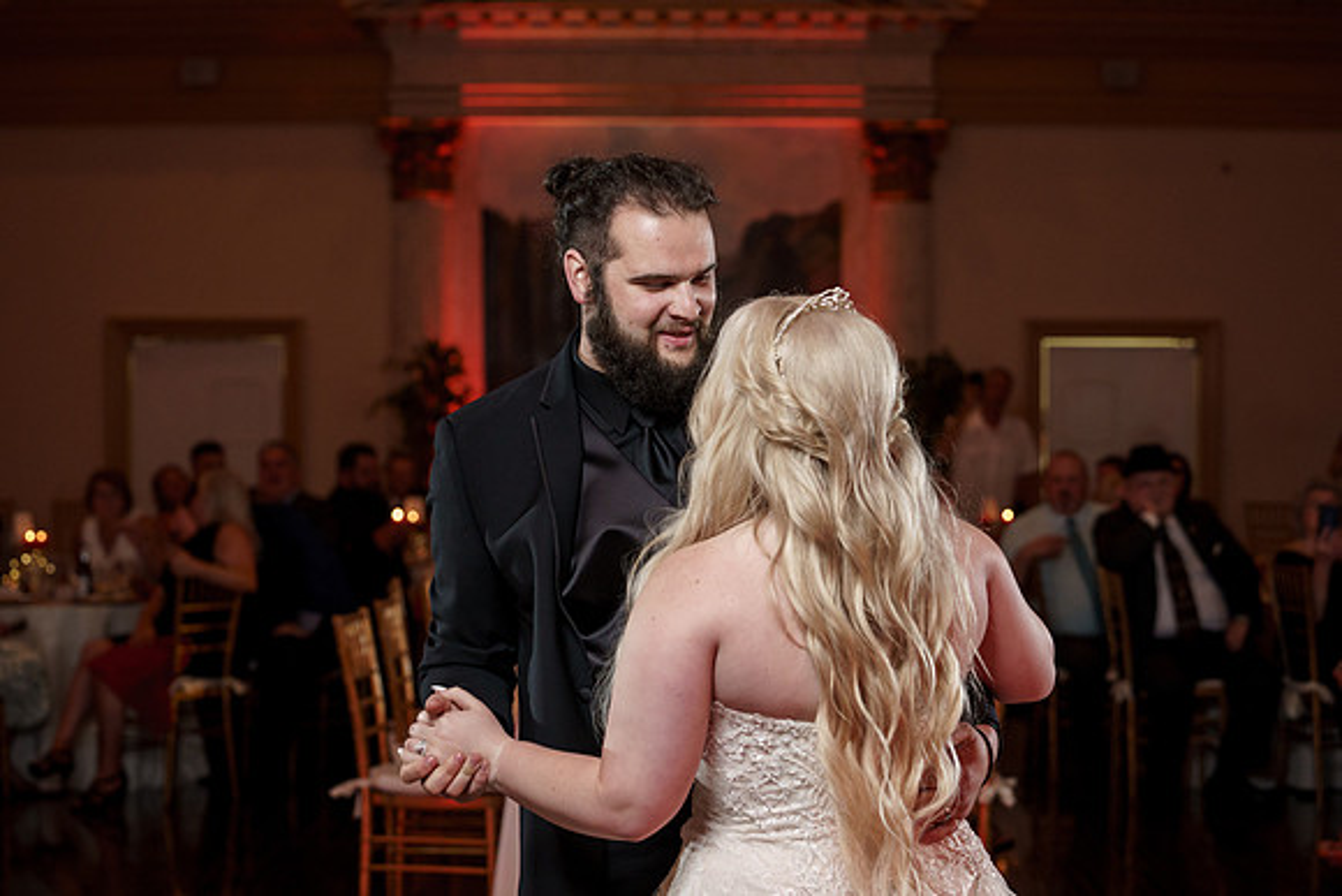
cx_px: 686
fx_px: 2712
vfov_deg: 18.7
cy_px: 448
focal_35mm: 73
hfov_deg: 27.8
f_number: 4
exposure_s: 1/200
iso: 2000
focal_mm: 70
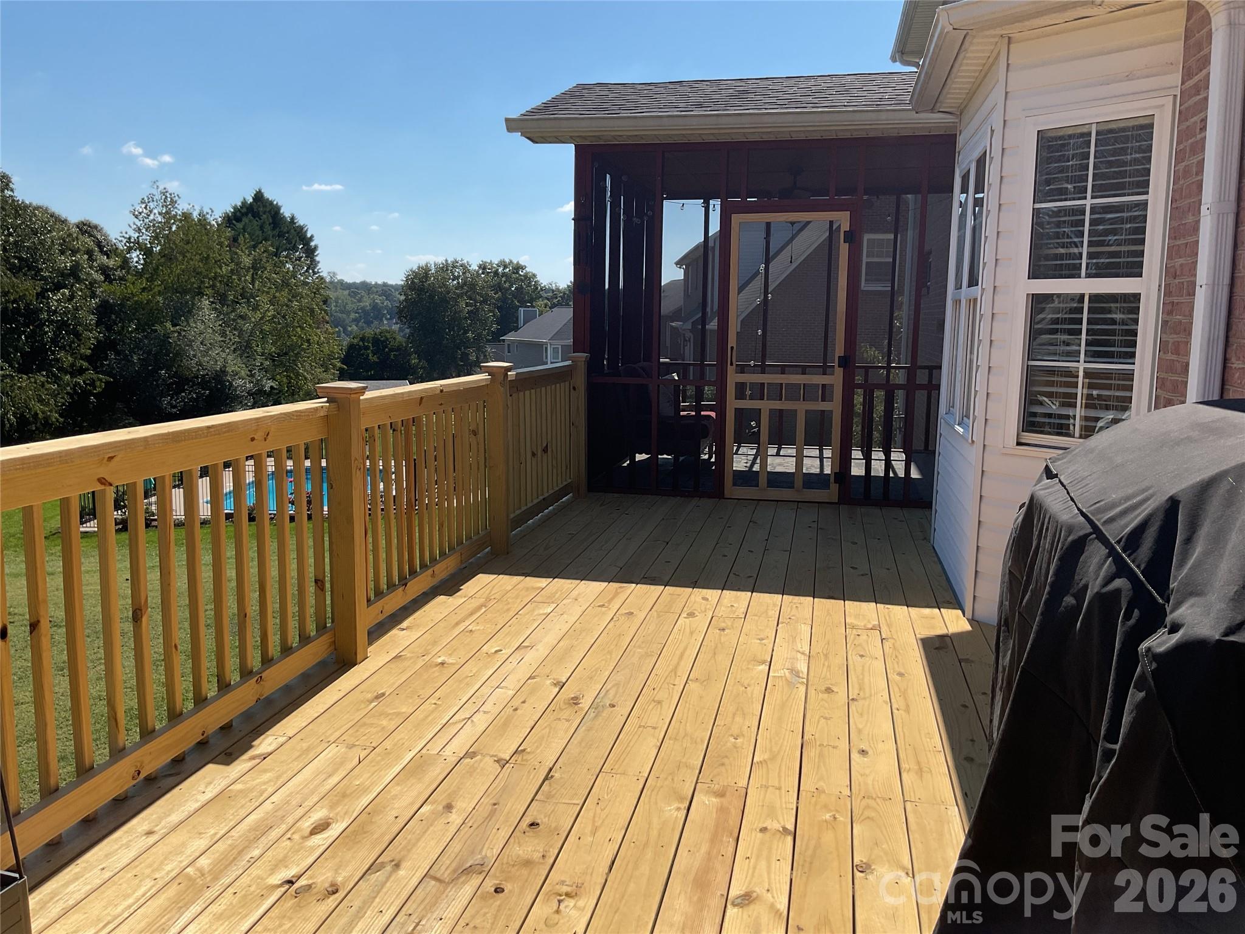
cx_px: 622
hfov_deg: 61.7
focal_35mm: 29
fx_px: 1043
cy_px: 467
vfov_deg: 48.2
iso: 16
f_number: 1.8
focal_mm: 3
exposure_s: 1/3322
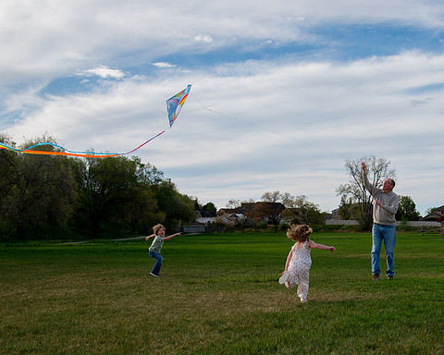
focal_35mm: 60
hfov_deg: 30.8
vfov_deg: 25.3
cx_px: 346
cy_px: 224
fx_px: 788
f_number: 5
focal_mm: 34
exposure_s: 1/800
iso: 200
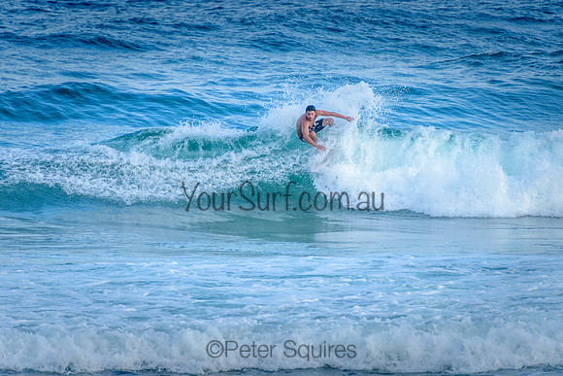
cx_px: 318
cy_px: 145
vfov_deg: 2.8
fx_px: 7674
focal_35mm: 491
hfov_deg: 4.2
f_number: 5.6
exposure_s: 1/1250
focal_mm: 400
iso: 500
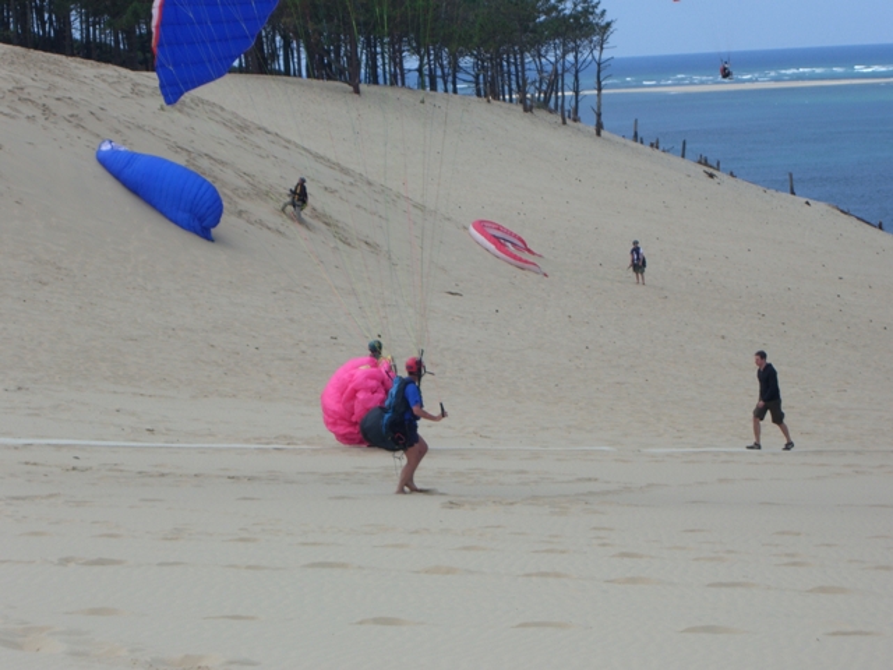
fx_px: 2941
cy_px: 335
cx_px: 446
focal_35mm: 114
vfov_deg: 13.0
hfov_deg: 17.3
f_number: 5.1
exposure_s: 1/500
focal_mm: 23.7
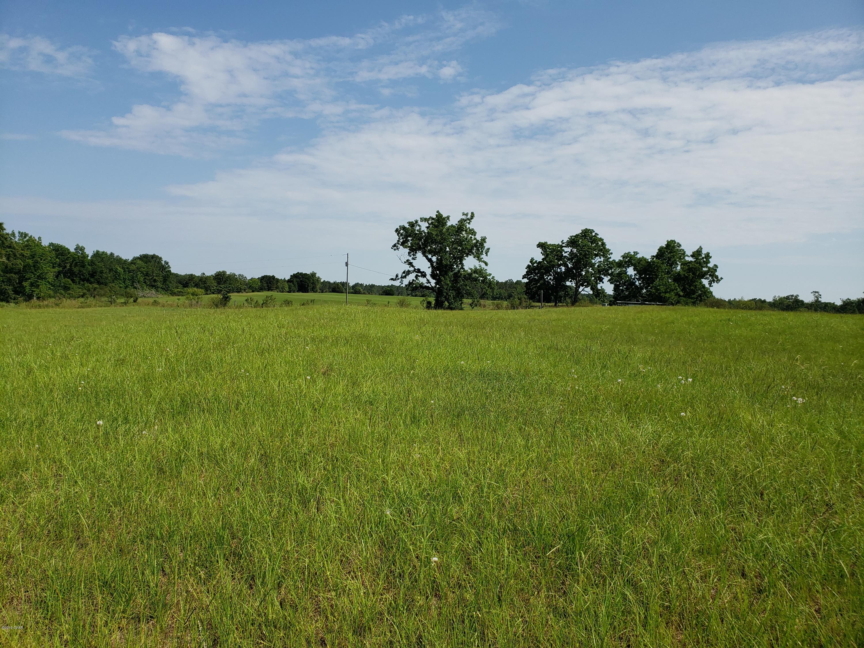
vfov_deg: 53.1
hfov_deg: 67.3
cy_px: 324
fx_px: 649
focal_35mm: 26
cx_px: 432
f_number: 2.4
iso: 50
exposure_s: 1/1833
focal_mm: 4.3
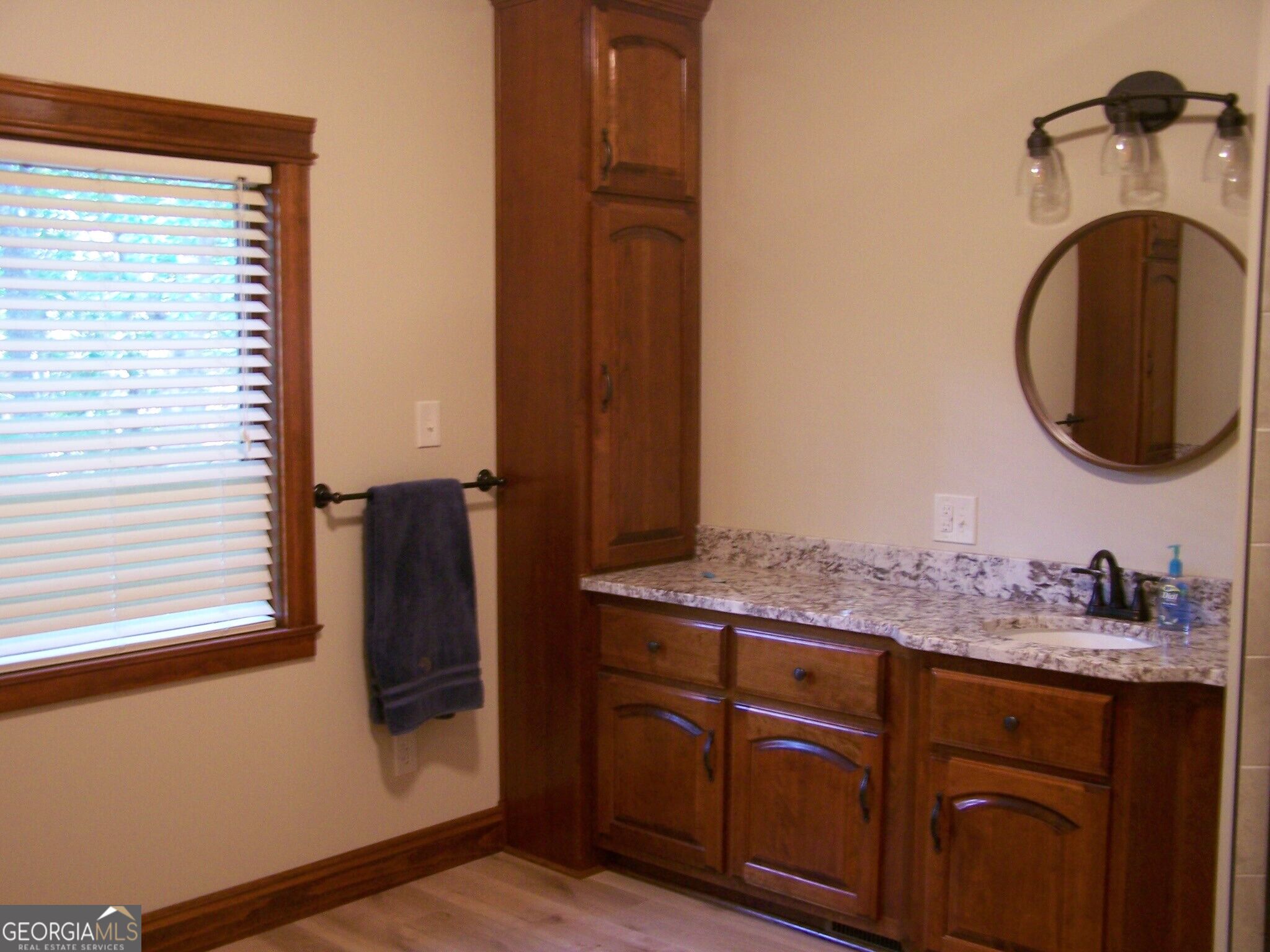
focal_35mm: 38
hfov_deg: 49.0
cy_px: 476
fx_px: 1394
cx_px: 635
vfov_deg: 37.7
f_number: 2.8
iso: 160
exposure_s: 1/8
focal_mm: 6.3
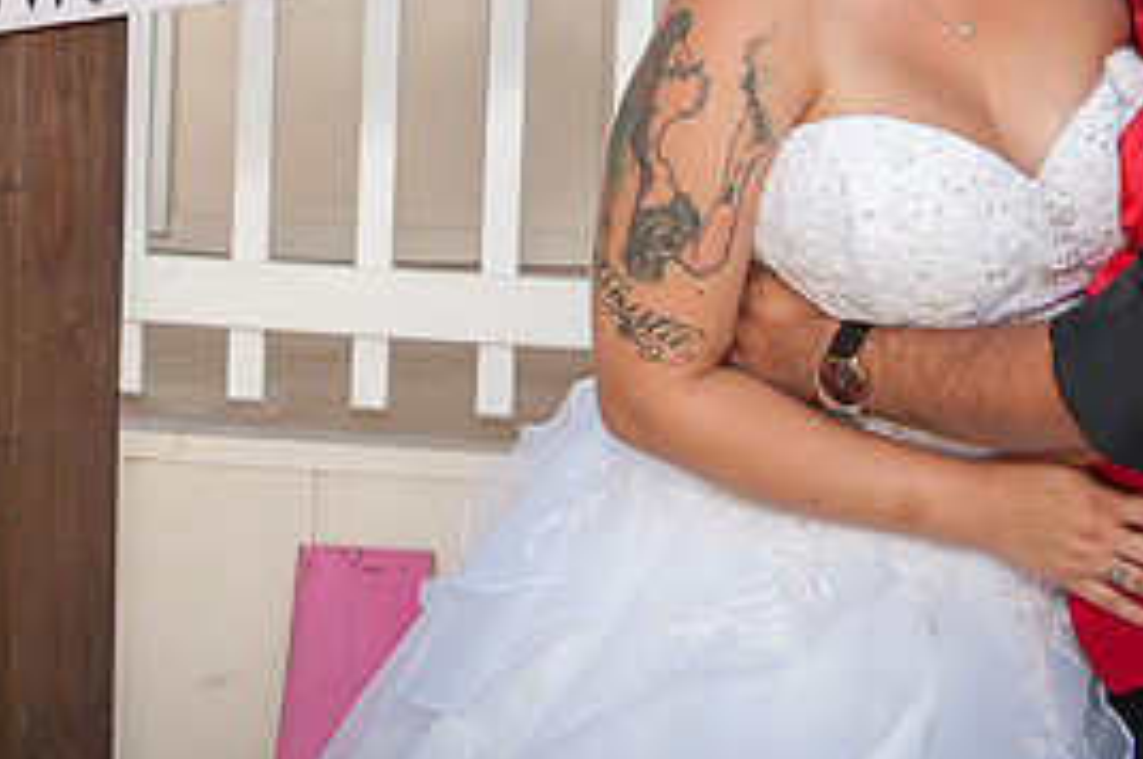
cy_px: -9
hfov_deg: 26.6
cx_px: 439
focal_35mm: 76
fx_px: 2410
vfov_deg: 17.5
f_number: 6.3
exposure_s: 1/160
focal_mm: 35
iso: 200
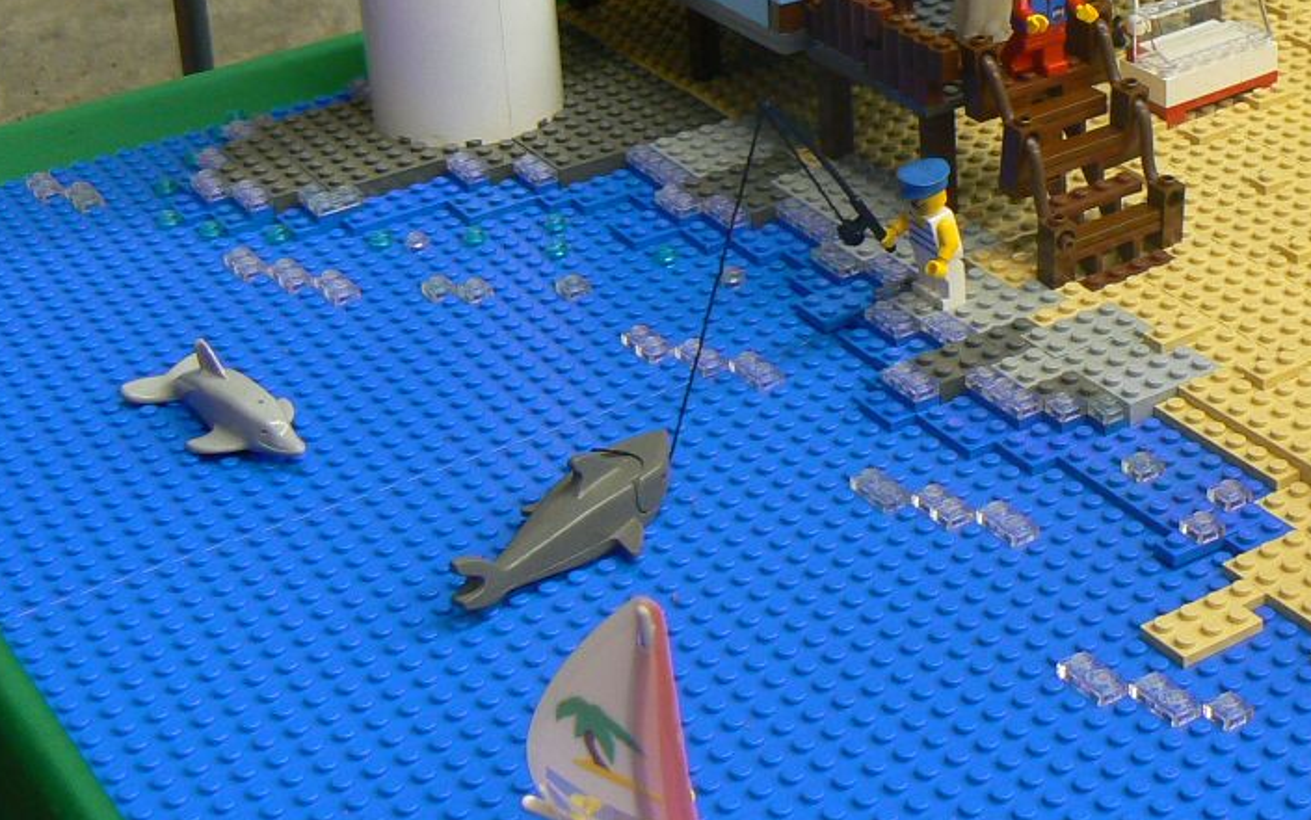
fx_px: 2537
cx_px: 987
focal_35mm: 71
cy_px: 169
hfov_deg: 28.5
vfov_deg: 18.2
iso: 80
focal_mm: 6
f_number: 3.2
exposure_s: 1/3.2
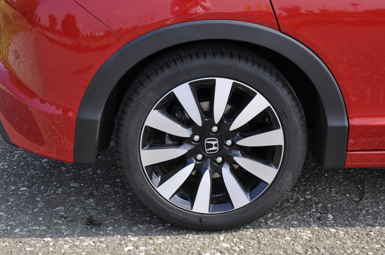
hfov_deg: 28.1
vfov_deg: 18.9
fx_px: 769
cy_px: 128
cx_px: 192
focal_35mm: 72
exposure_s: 1/100
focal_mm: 48
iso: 200
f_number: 10
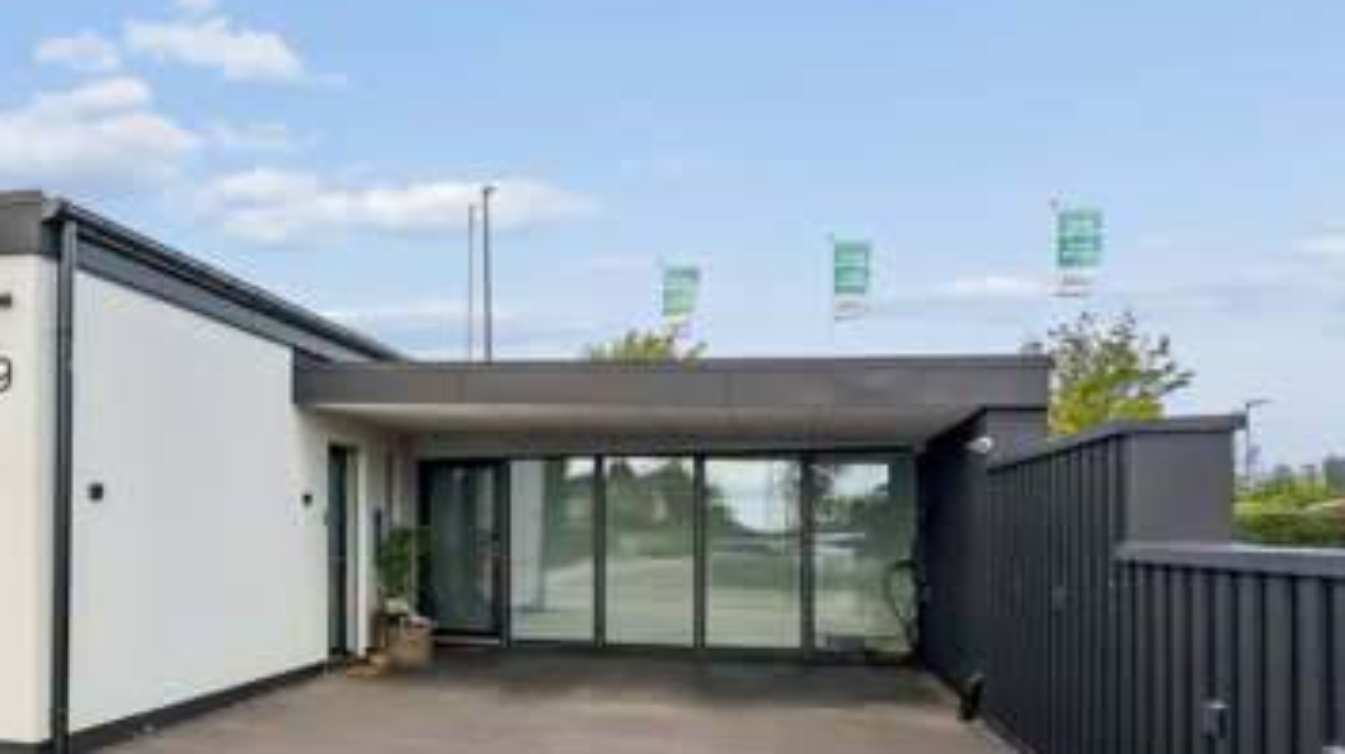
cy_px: 474
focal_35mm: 38
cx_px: -80
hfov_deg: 43.1
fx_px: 1354
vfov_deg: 31.0
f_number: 7.1
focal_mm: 16
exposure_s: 1/1600
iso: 1000
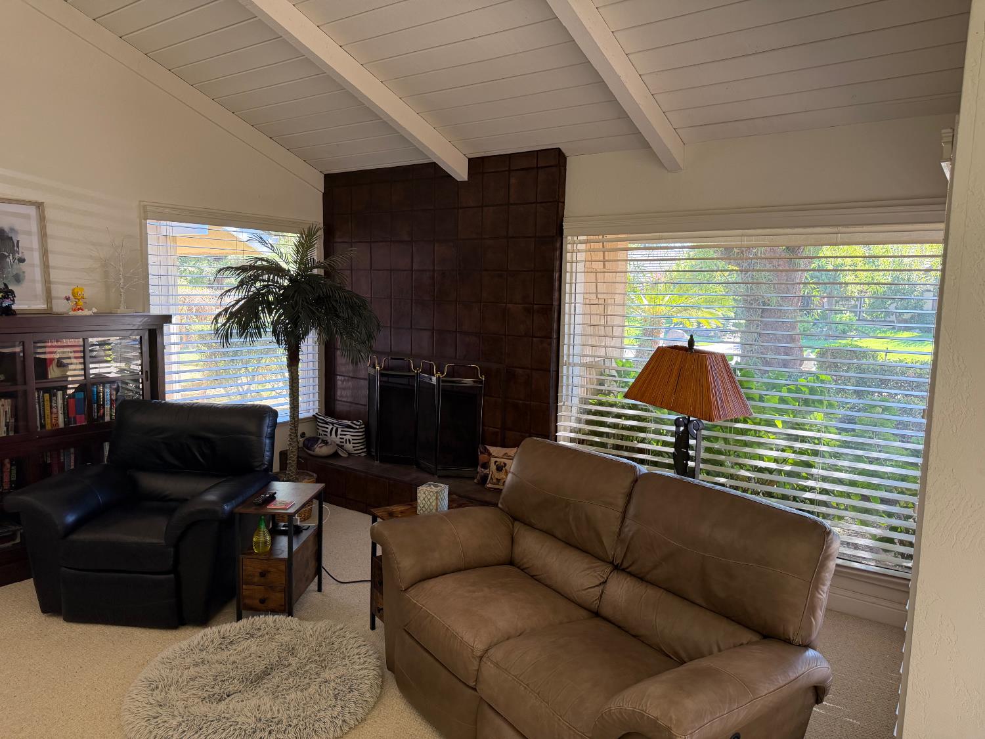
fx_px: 683
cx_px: 492
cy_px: 370
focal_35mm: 24
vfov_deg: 56.8
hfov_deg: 71.6
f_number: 1.78
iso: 250
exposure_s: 1/120
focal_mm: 6.76
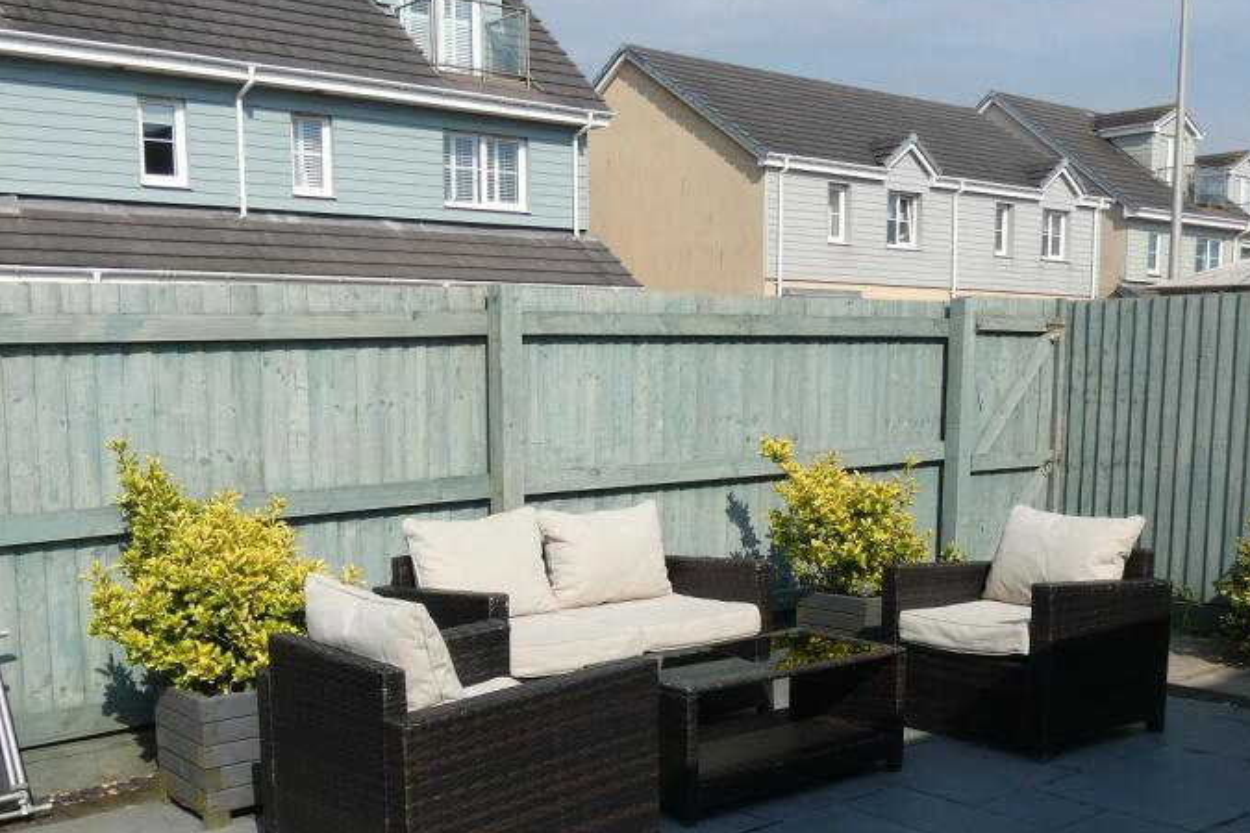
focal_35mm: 41
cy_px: 581
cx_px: 620
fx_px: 1423
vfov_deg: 32.3
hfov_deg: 47.4
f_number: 4
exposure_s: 1/1000
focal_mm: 4.6
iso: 80
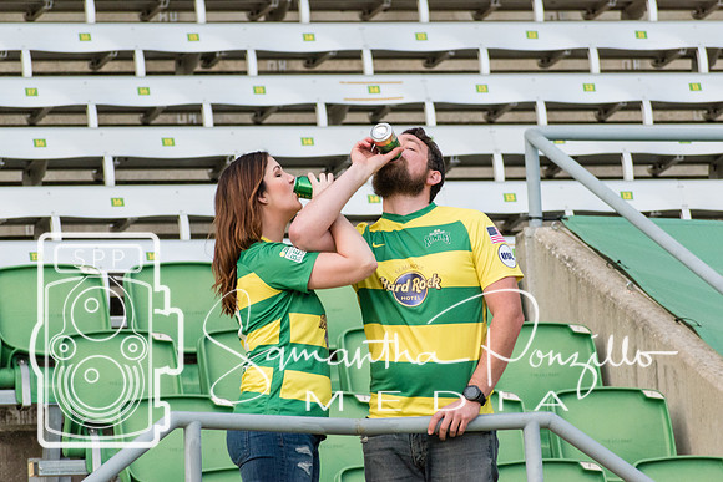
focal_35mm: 480
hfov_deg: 4.3
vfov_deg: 2.9
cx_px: 375
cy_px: 240
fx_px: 9635
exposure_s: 1/500
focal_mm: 300
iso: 900
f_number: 6.3
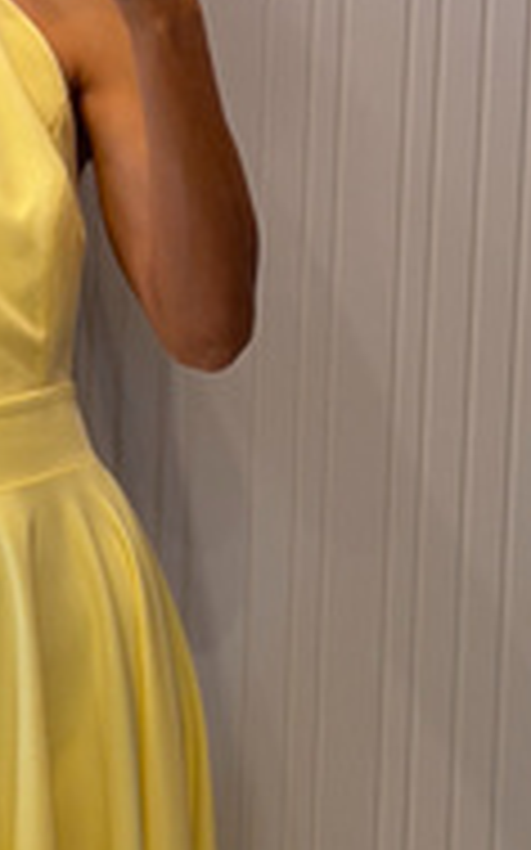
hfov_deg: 7.2
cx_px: -40
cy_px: 749
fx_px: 4171
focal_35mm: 180
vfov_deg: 11.6
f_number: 1.78
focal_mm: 6.76
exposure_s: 1/81
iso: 100
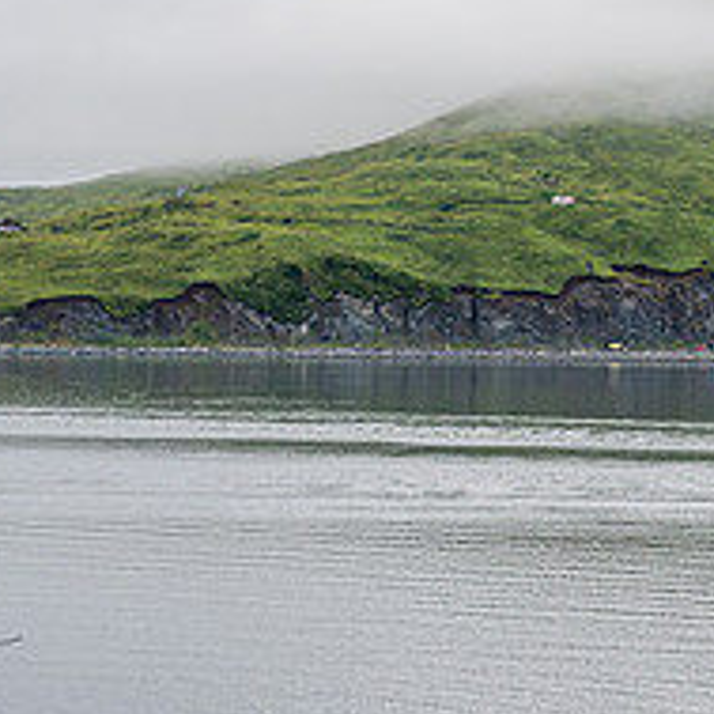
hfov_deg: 9.1
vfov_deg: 9.3
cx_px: 952
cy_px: 73
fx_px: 4387
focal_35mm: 188
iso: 160
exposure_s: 1/125
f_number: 8
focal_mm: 70
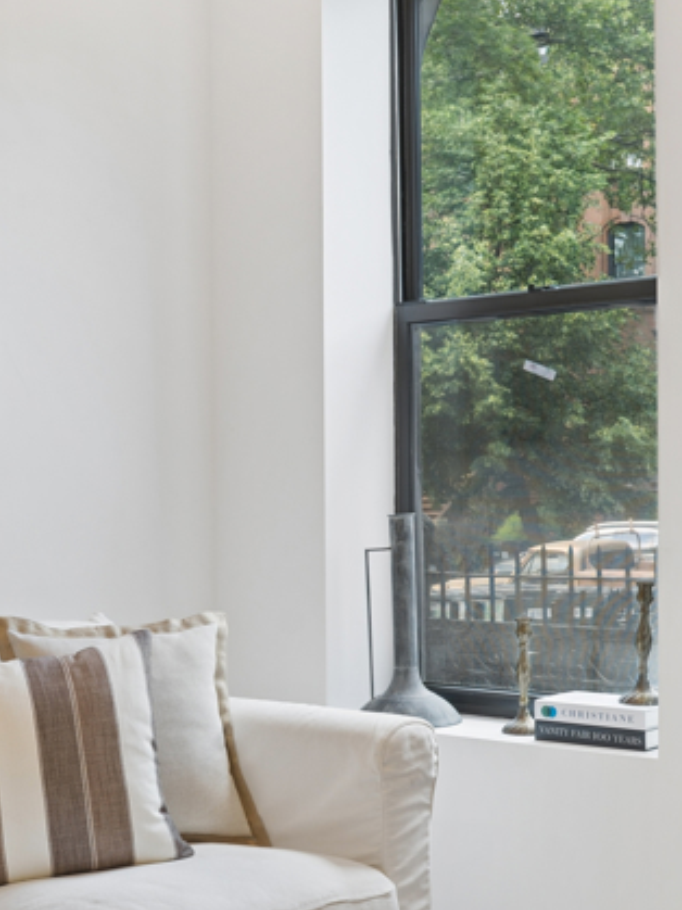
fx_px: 1498
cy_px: 558
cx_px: 250
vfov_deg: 33.7
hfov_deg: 25.6
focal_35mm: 57
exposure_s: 1/10
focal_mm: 23
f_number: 8
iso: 100
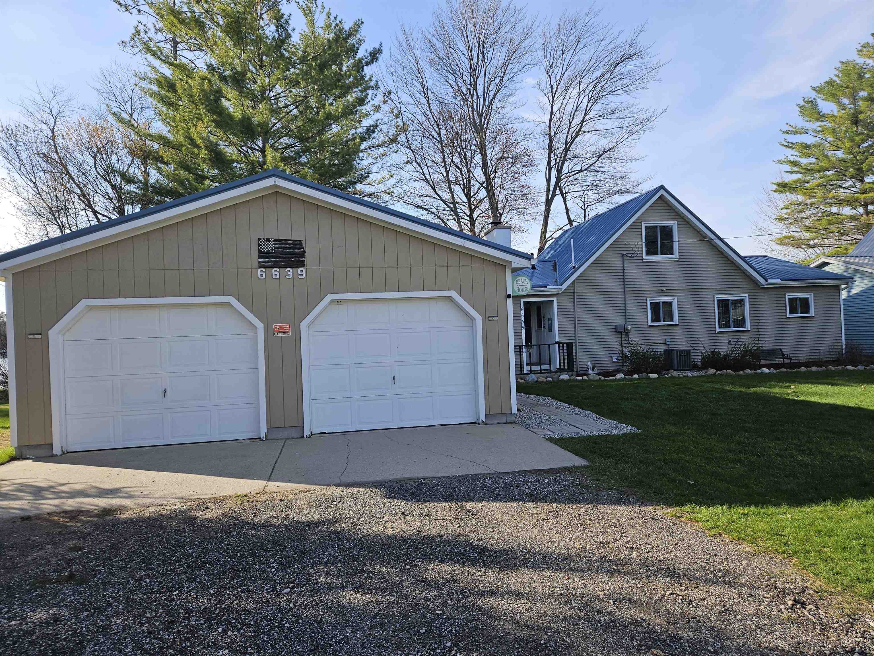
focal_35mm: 23
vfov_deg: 58.9
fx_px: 581
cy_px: 328
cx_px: 437
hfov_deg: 73.9
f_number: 1.8
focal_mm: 5.4
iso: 25
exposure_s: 1/850
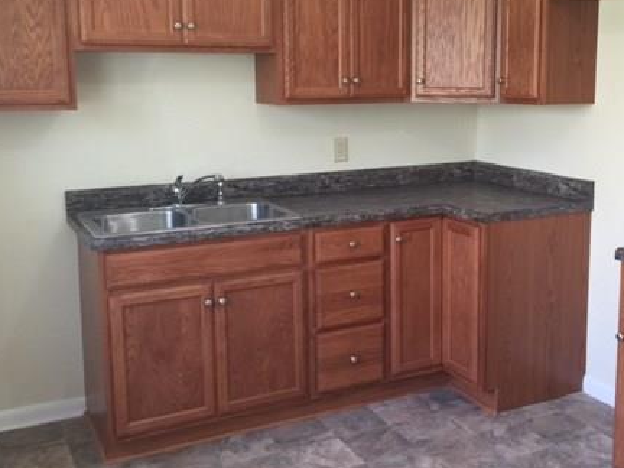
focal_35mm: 43
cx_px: 384
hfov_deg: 43.6
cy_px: 198
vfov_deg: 33.5
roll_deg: -0.6
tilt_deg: -9.0
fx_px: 775
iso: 50
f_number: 2.2
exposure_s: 1/15
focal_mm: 4.15
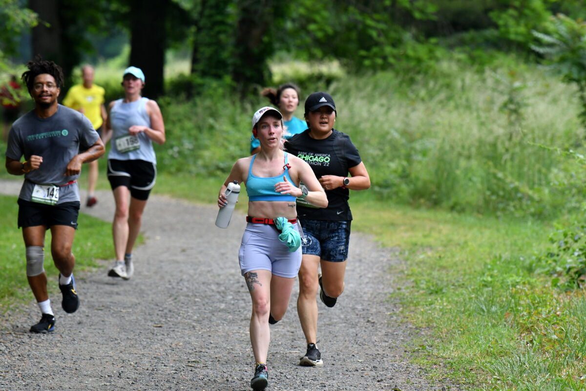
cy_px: 196
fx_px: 4883
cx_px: 293
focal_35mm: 300
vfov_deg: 4.6
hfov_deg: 6.9
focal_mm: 200
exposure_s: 1/640
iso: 800
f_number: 4.5
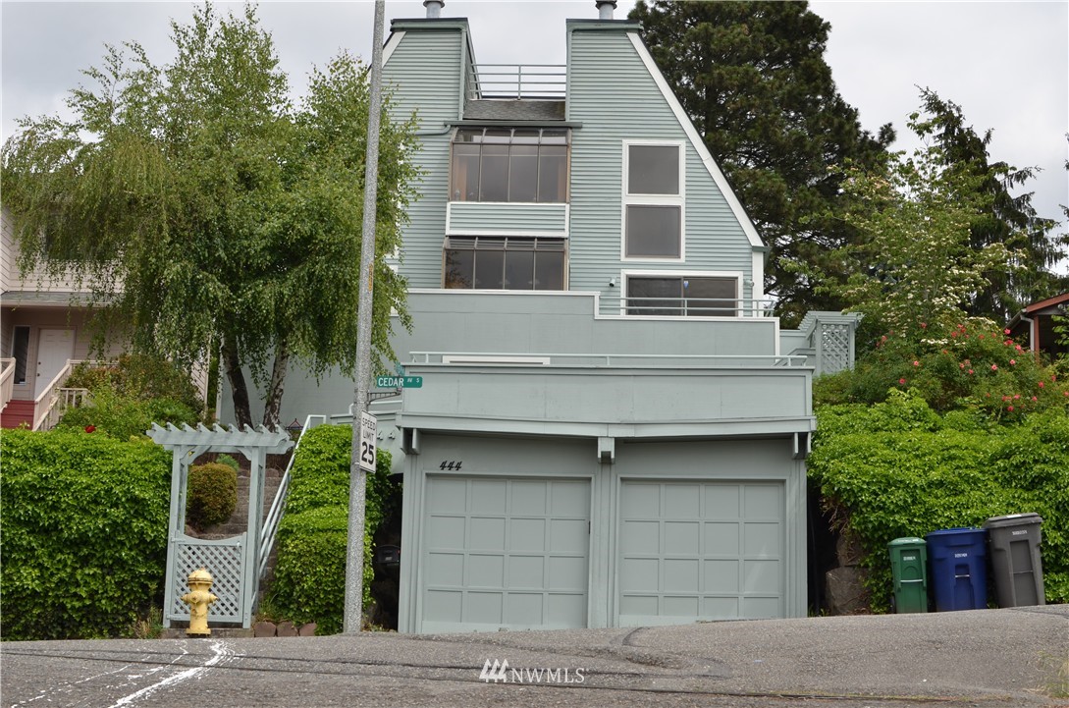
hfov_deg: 37.9
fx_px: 1556
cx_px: 534
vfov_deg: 25.6
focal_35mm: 52
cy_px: 354
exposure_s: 1/250
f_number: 8
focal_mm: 35
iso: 125
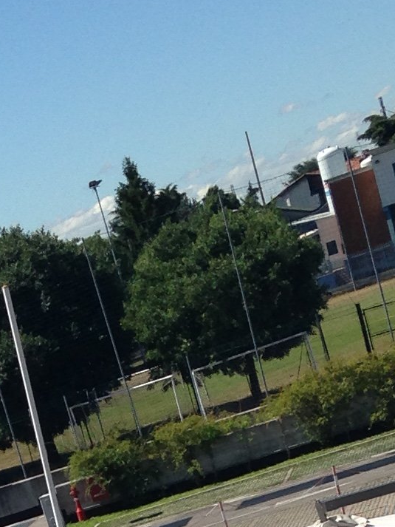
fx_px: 2297
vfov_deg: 12.0
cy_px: 953
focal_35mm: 151
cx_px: 70
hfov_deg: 9.8
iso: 50
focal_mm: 4.12
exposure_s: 1/1808
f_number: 2.4
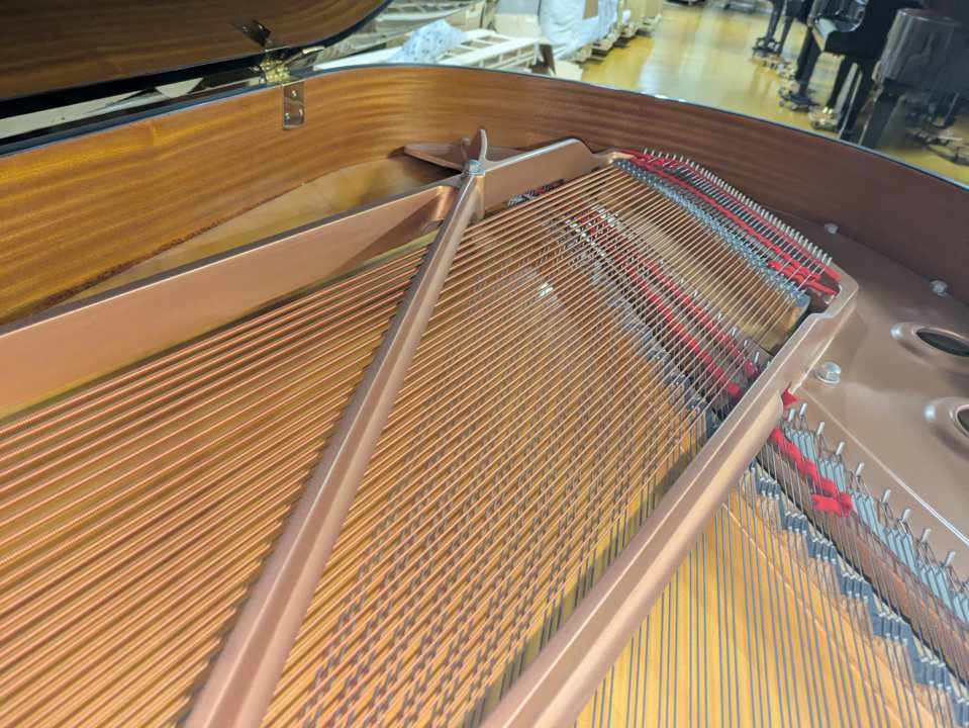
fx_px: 700
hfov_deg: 69.4
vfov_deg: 54.9
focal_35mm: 25
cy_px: 364
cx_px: 484
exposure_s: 1/40
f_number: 1.89
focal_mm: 5.43
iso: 418
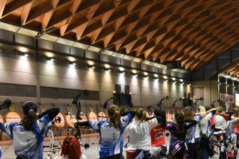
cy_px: 129
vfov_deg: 21.0
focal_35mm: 64
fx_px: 425
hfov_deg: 30.8
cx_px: 185
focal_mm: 34
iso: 6400
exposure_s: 1/160
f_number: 4.5
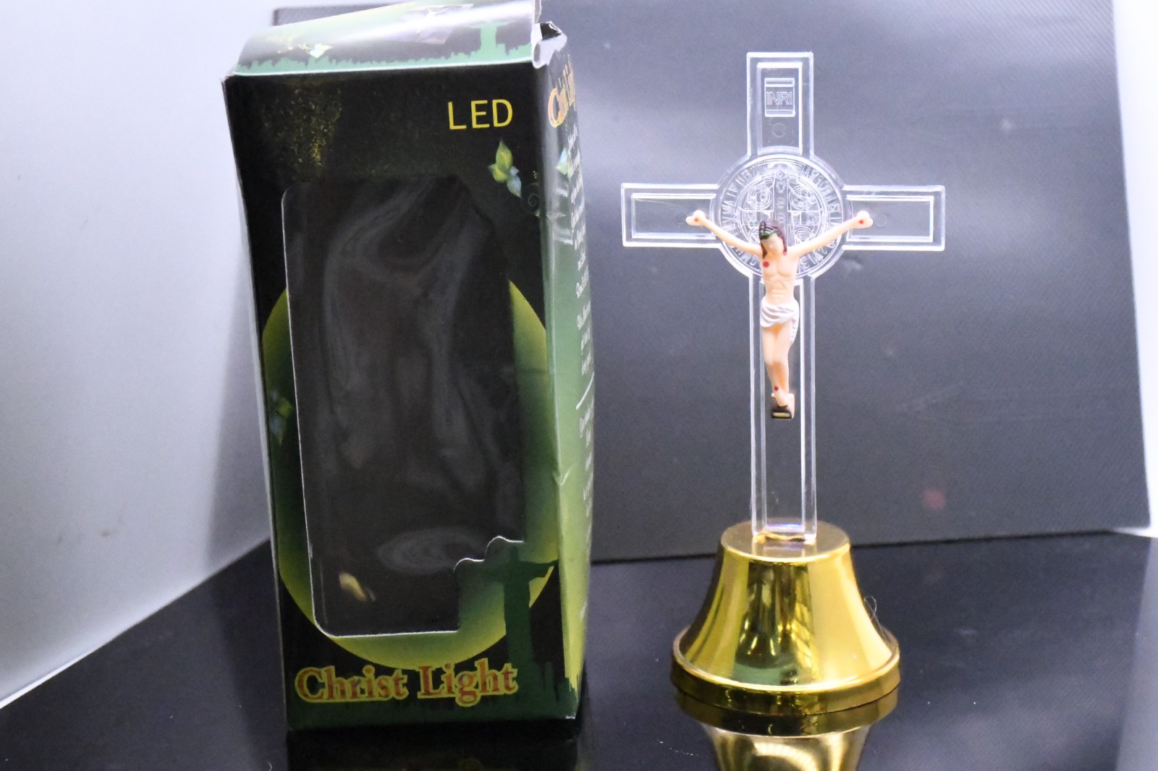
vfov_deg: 14.2
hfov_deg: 21.2
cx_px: 579
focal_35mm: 96
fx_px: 3087
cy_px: 386
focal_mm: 48
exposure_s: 1/8000
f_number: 6.3
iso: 28800
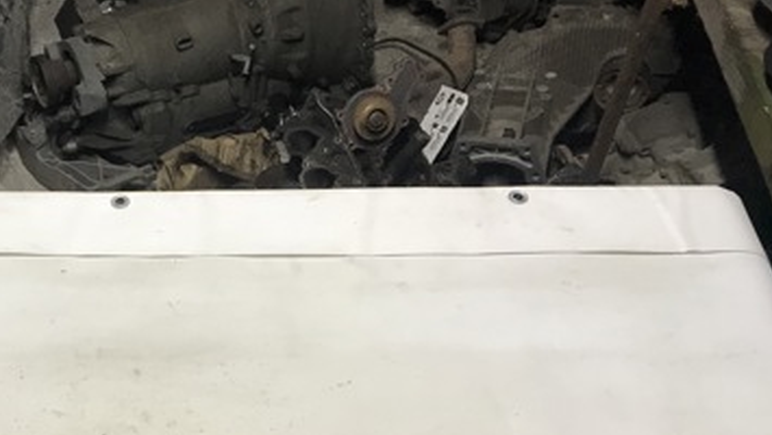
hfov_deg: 36.3
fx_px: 1126
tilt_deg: -50.5
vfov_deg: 21.1
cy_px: 432
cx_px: 130
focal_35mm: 55
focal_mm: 3.99
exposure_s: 1/33
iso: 25
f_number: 1.8
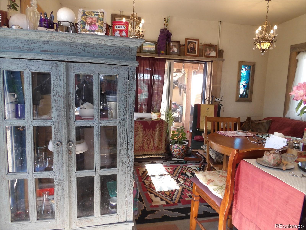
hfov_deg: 73.9
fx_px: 203
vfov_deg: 58.9
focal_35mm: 23
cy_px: 115
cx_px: 153
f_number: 4.1
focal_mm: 4.2
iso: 199
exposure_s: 1/30
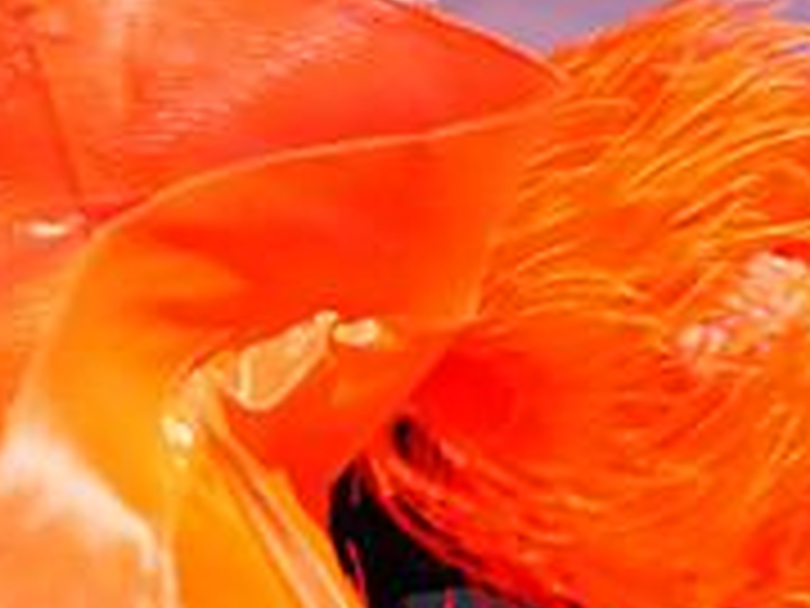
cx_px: 632
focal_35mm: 217
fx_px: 5078
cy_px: 937
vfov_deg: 6.7
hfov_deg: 9.1
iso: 10000
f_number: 5
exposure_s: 1/400
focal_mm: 70
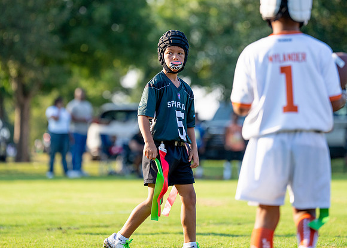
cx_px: 181
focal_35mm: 215
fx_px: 2120
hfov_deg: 9.4
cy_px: 90
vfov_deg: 6.7
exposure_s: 1/2000
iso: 250
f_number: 2.8
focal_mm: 157
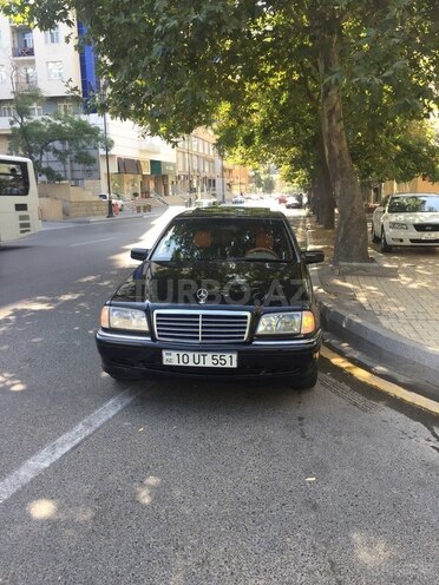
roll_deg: +0.3
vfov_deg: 61.7
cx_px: 220
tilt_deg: -11.9
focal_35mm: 29
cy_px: 292
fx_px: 490
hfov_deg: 48.2
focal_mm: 4.15
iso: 32
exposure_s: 1/203
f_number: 2.2
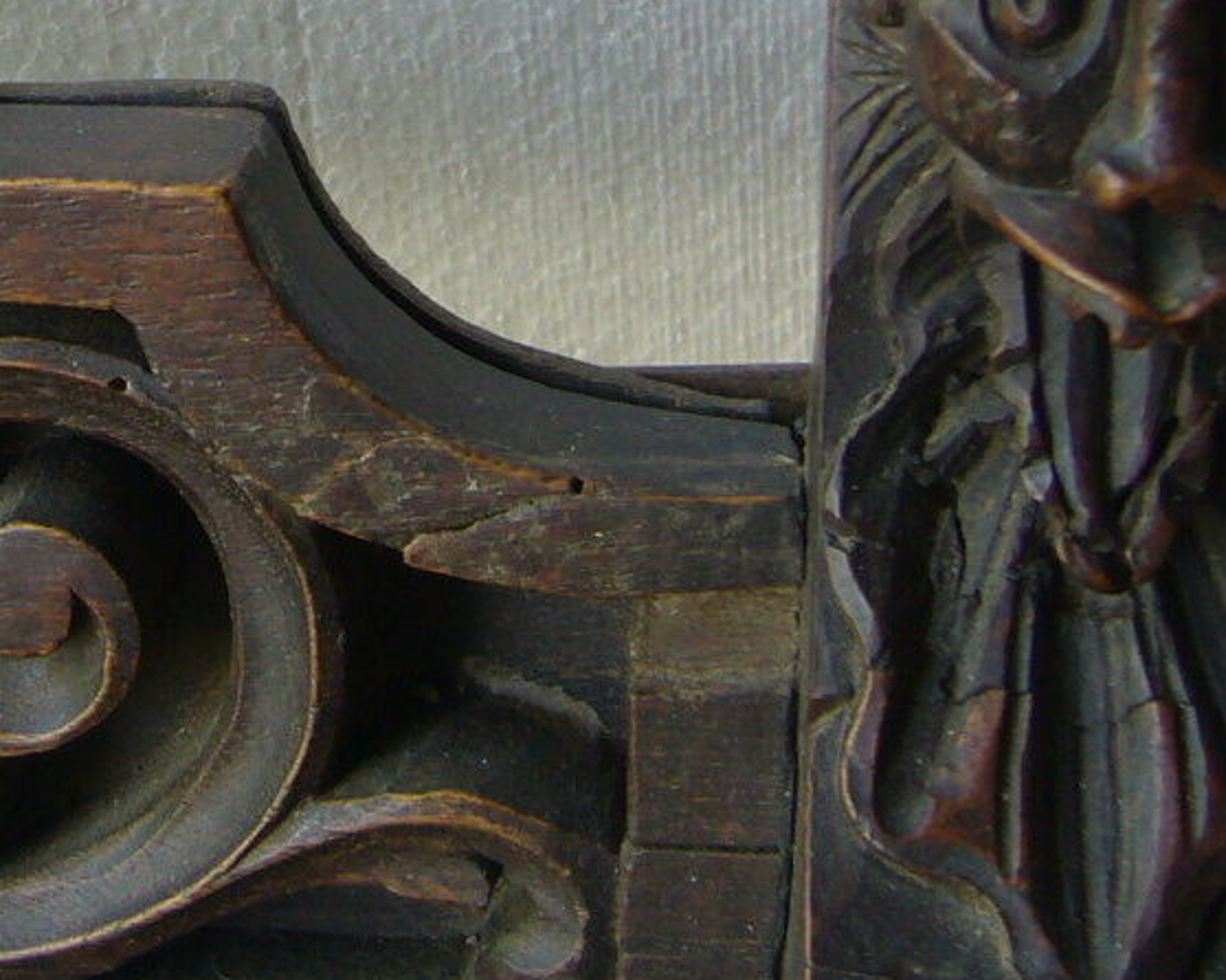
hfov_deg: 19.2
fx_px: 3555
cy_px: 37
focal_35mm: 98
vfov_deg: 15.5
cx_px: 141
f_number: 2.8
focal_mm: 5.8
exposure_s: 1/30
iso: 80
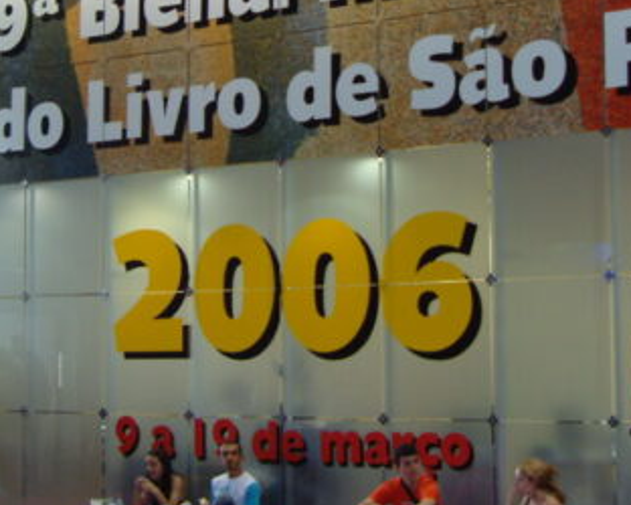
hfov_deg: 19.6
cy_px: 61
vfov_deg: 15.7
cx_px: 449
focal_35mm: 97
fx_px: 1813
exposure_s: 1/180
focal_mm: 28
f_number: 2.8
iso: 400
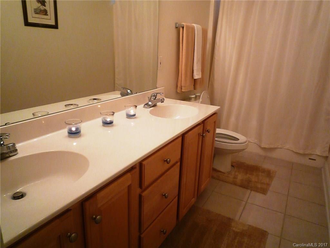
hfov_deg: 69.4
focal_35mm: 25
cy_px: 124
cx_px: 165
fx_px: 238
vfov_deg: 54.9
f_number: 2.8
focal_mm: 4.4
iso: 500
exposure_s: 1/160
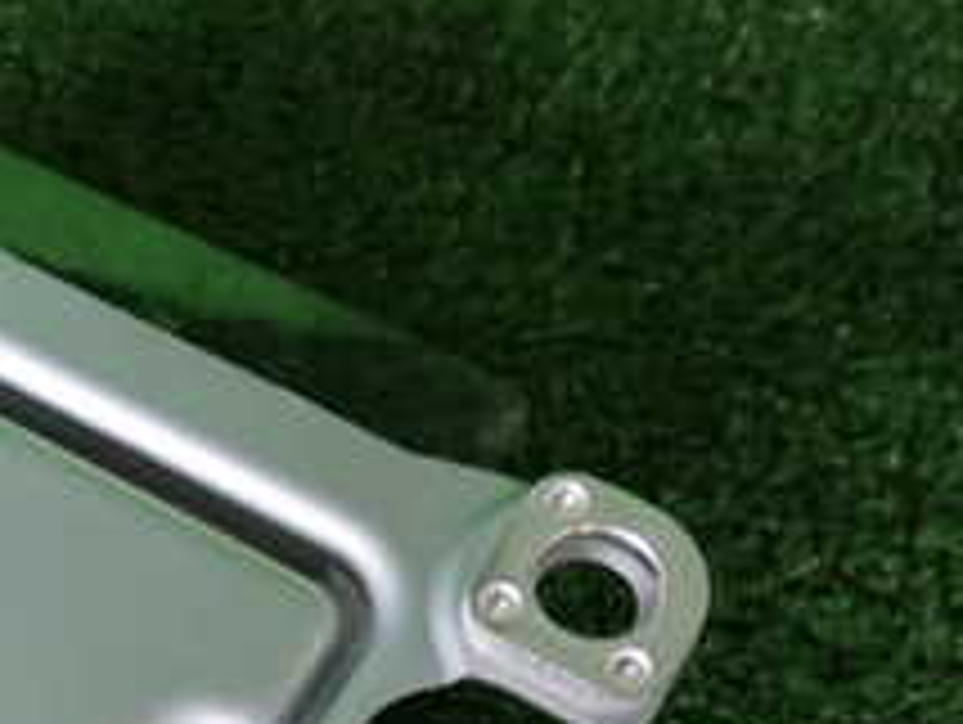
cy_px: 827
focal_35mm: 70
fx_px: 1950
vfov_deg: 20.0
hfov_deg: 25.2
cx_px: -171
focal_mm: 4.5
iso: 200
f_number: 2
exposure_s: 1/50
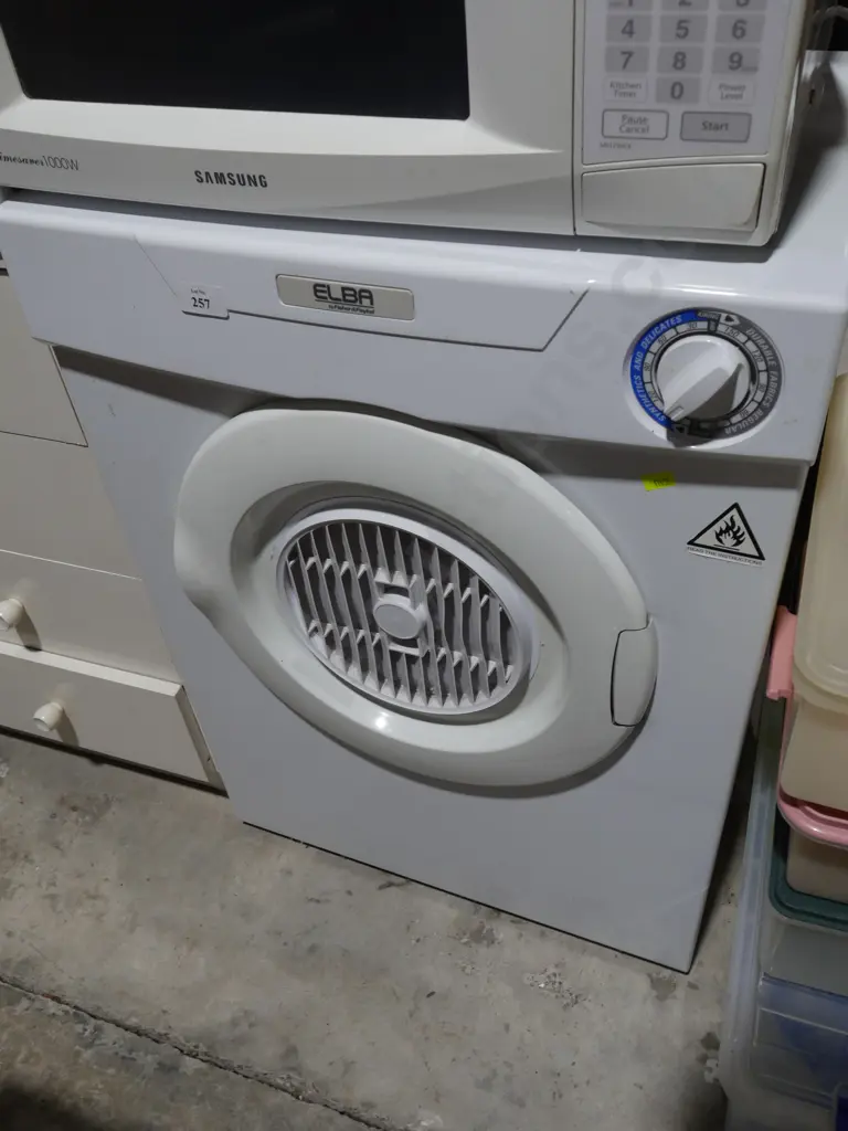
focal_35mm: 28
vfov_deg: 63.4
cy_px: 566
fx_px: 915
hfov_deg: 49.7
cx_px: 424
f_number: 7.1
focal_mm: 14
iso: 400
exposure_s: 1/60
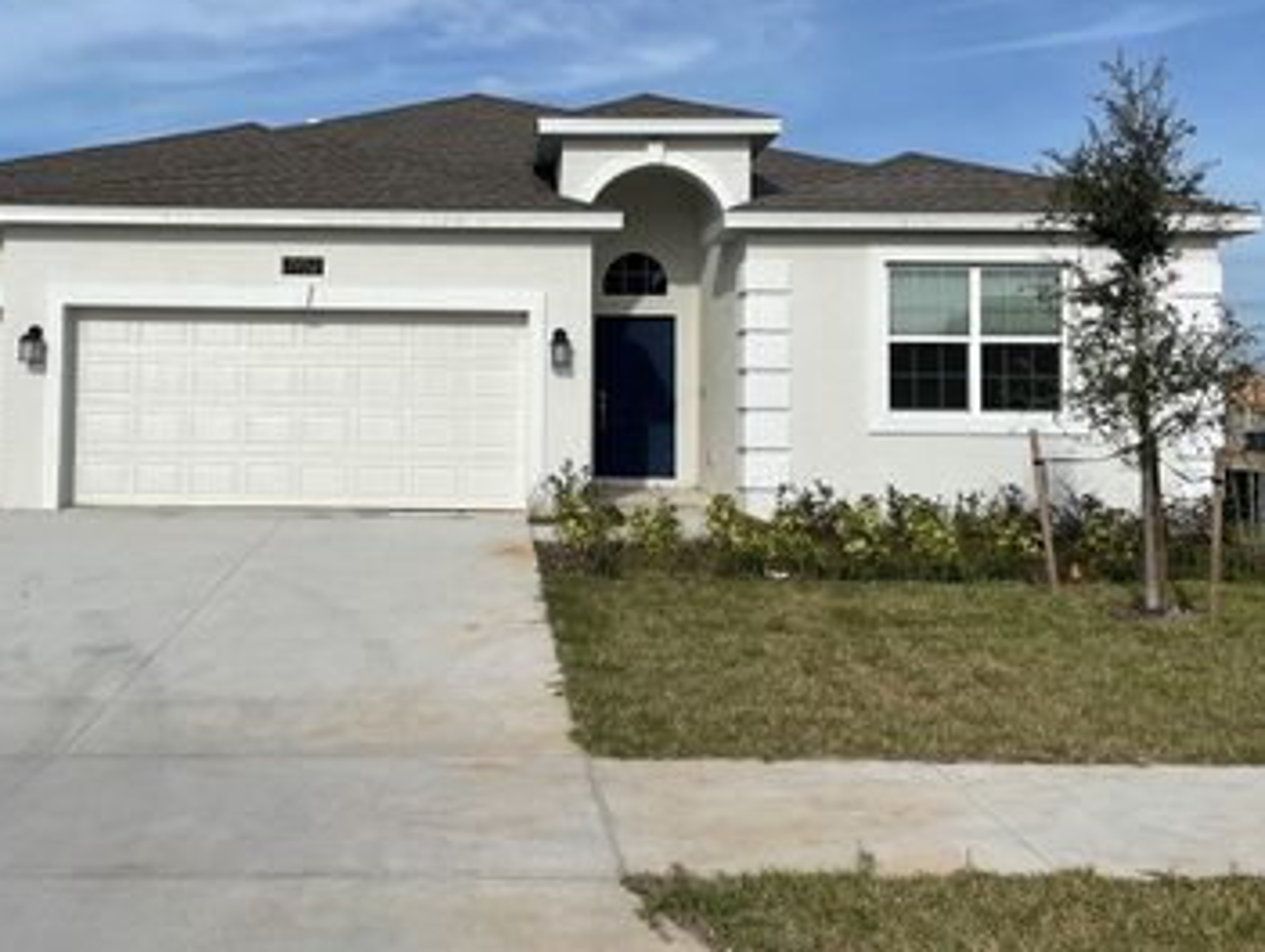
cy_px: 362
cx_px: 454
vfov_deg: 38.5
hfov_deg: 49.5
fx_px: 1354
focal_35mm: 37
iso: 32
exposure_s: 1/6897
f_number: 1.6
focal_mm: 4.2
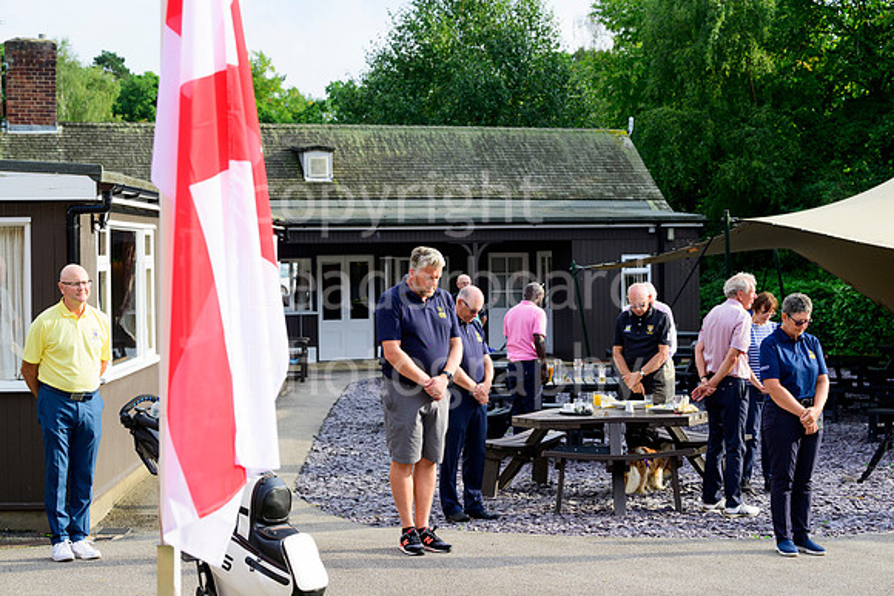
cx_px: 447
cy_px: 298
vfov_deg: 19.5
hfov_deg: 28.8
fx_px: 1739
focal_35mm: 70
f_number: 5.6
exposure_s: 1/1600
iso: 800
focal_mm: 70
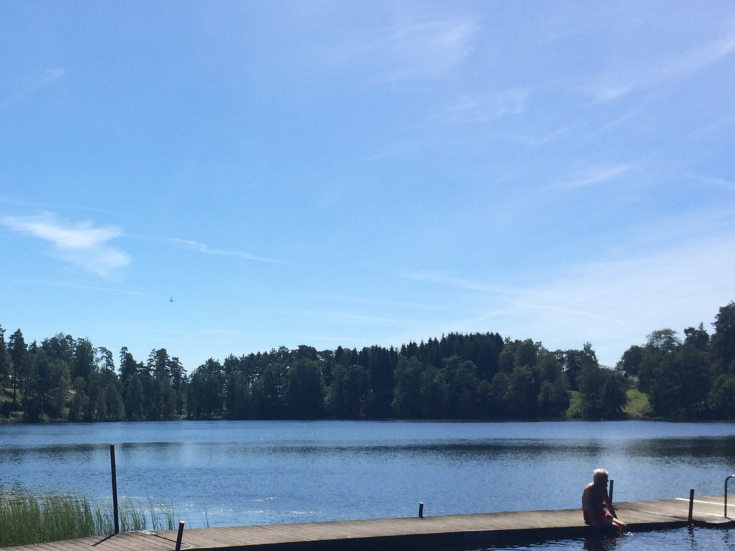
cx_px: 163
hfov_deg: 35.2
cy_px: 285
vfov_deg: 27.5
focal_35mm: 53
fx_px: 1125
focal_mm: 4.12
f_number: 2.2
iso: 40
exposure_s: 1/2933
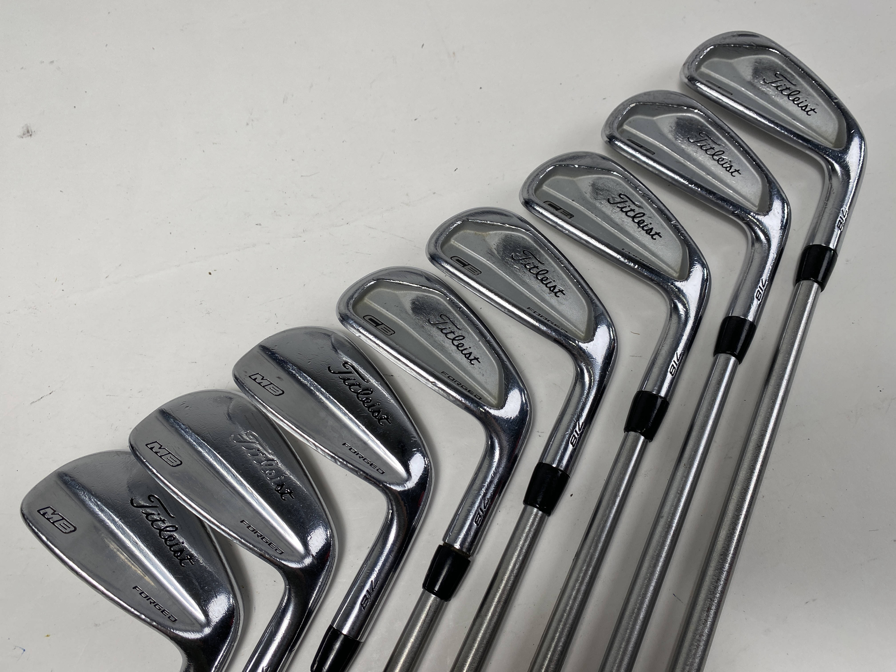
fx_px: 673
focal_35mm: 26
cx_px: 448
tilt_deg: -68.6
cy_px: 336
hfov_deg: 67.3
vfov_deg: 53.1
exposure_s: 1/299
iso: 32
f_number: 1.8
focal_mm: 4.25
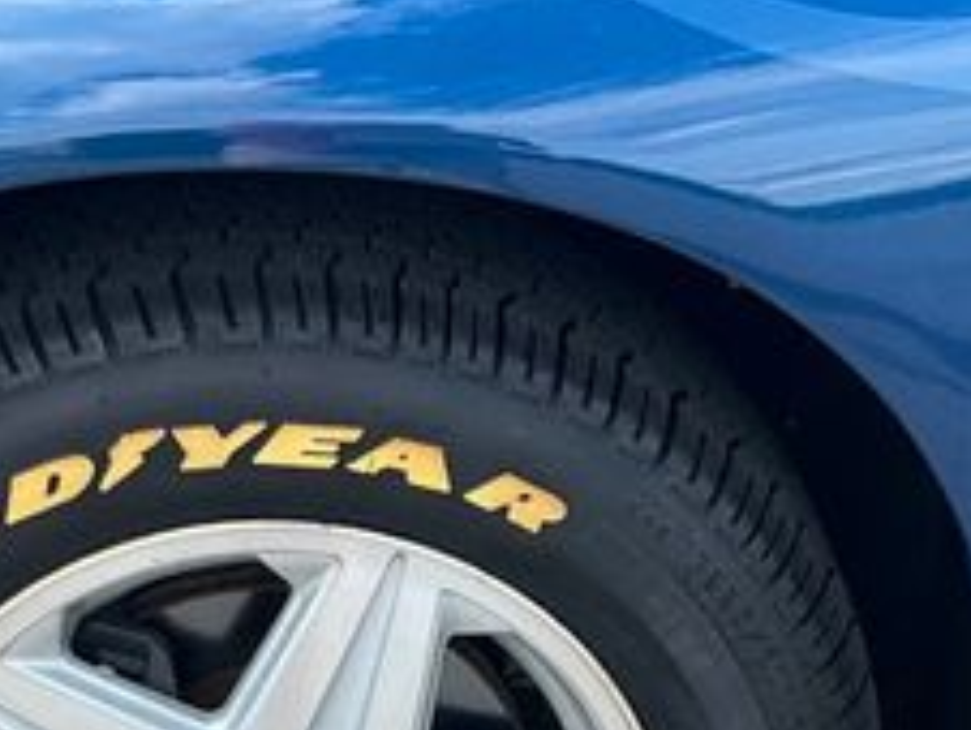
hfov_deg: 23.8
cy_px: 1009
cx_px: 395
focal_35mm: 82
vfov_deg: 16.8
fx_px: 2303
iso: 25
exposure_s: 1/432
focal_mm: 3
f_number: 1.8
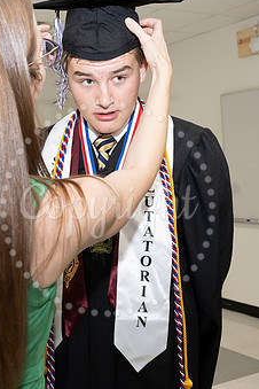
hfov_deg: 25.6
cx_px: 60
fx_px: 561
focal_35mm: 52
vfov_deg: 38.2
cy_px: 185
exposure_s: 1/80
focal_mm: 24
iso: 800
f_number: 5.6
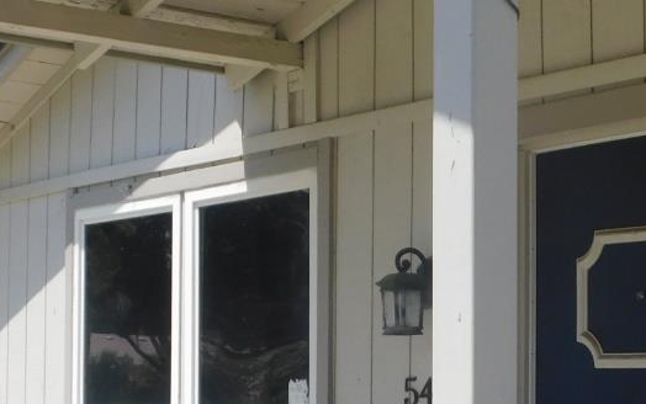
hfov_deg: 22.7
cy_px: 318
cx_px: 443
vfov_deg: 14.3
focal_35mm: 91
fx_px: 1603
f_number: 3.2
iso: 125
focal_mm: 5.3
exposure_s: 1/1250
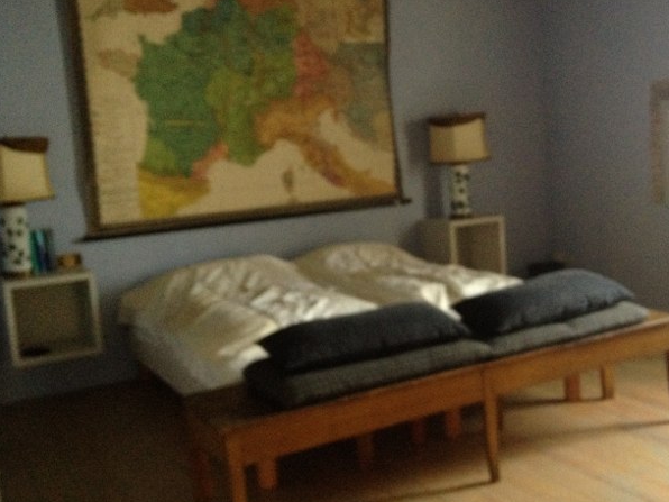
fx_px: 908
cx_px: 445
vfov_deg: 30.9
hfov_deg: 40.0
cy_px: 240
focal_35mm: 47
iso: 400
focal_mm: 4.28
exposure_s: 1/20
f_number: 2.4
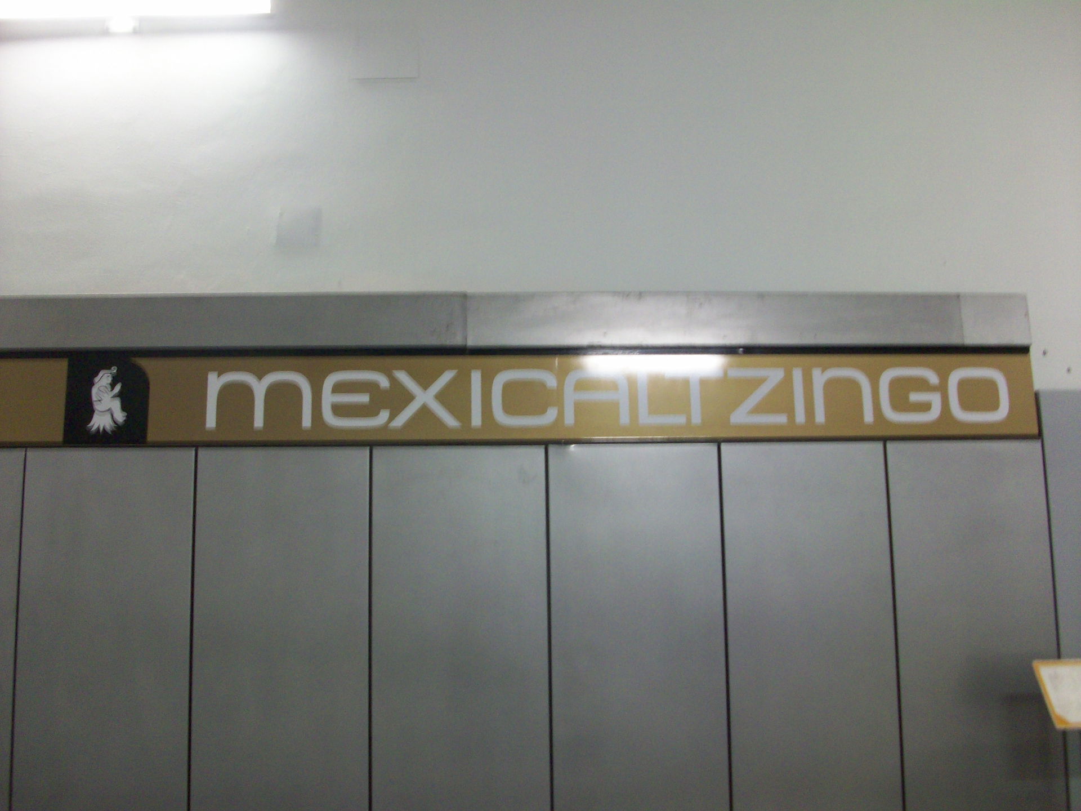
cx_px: 540
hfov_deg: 54.0
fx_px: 1062
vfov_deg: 41.8
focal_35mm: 34
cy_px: 406
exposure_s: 1/13.1
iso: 160
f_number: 2.8
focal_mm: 5.7
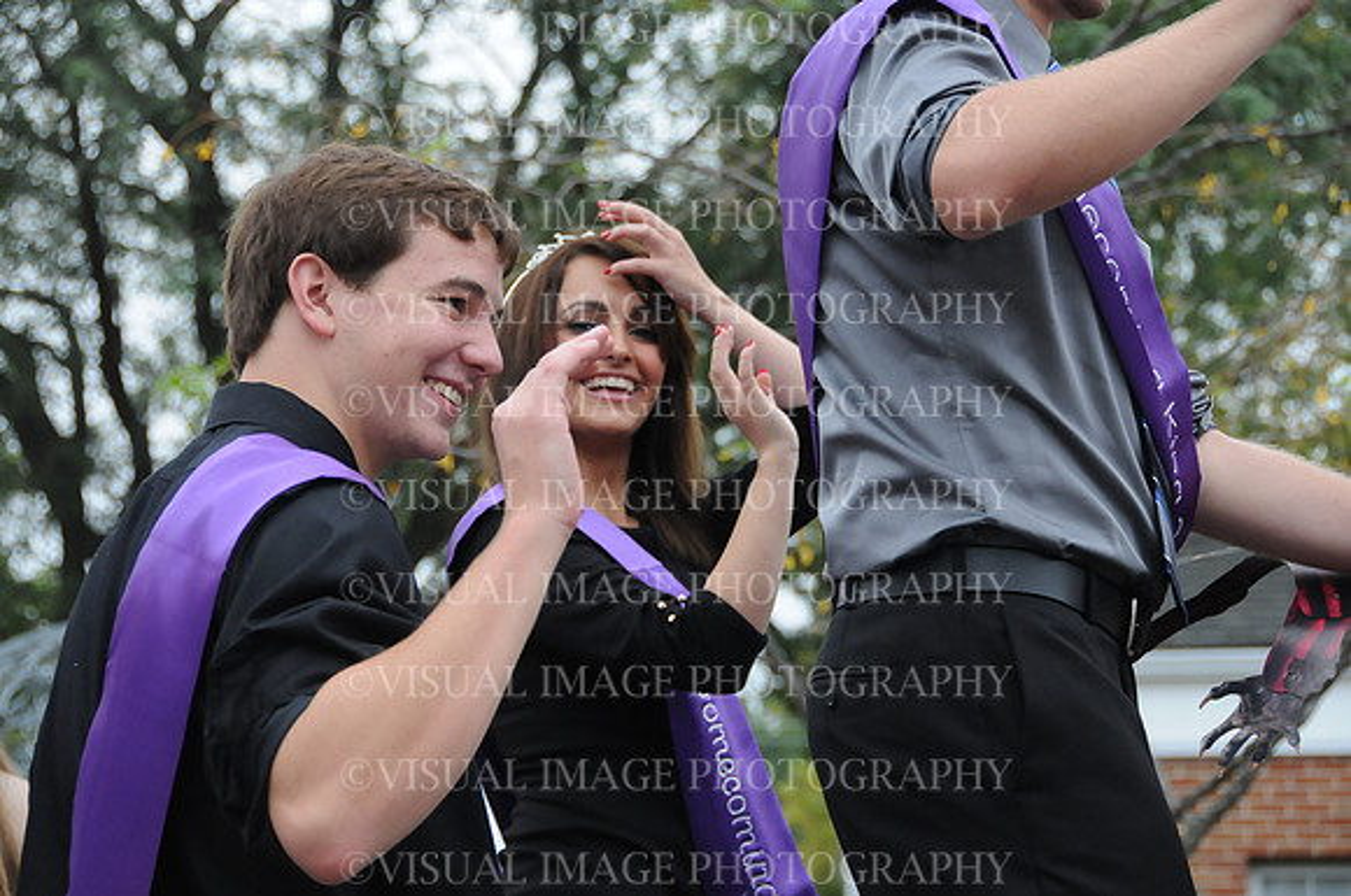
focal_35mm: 98
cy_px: 448
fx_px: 3654
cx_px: 676
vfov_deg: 14.0
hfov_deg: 20.9
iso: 1250
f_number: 5
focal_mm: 65
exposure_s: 1/640
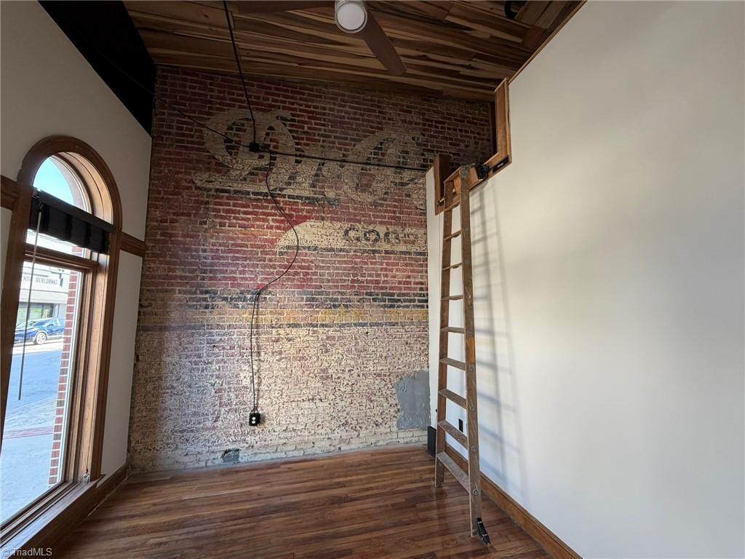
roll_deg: -0.1
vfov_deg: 85.7
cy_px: 280
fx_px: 301
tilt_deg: +6.3
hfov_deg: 102.1
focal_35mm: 14
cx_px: 372
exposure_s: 1/121
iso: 200
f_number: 2.2
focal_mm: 2.22
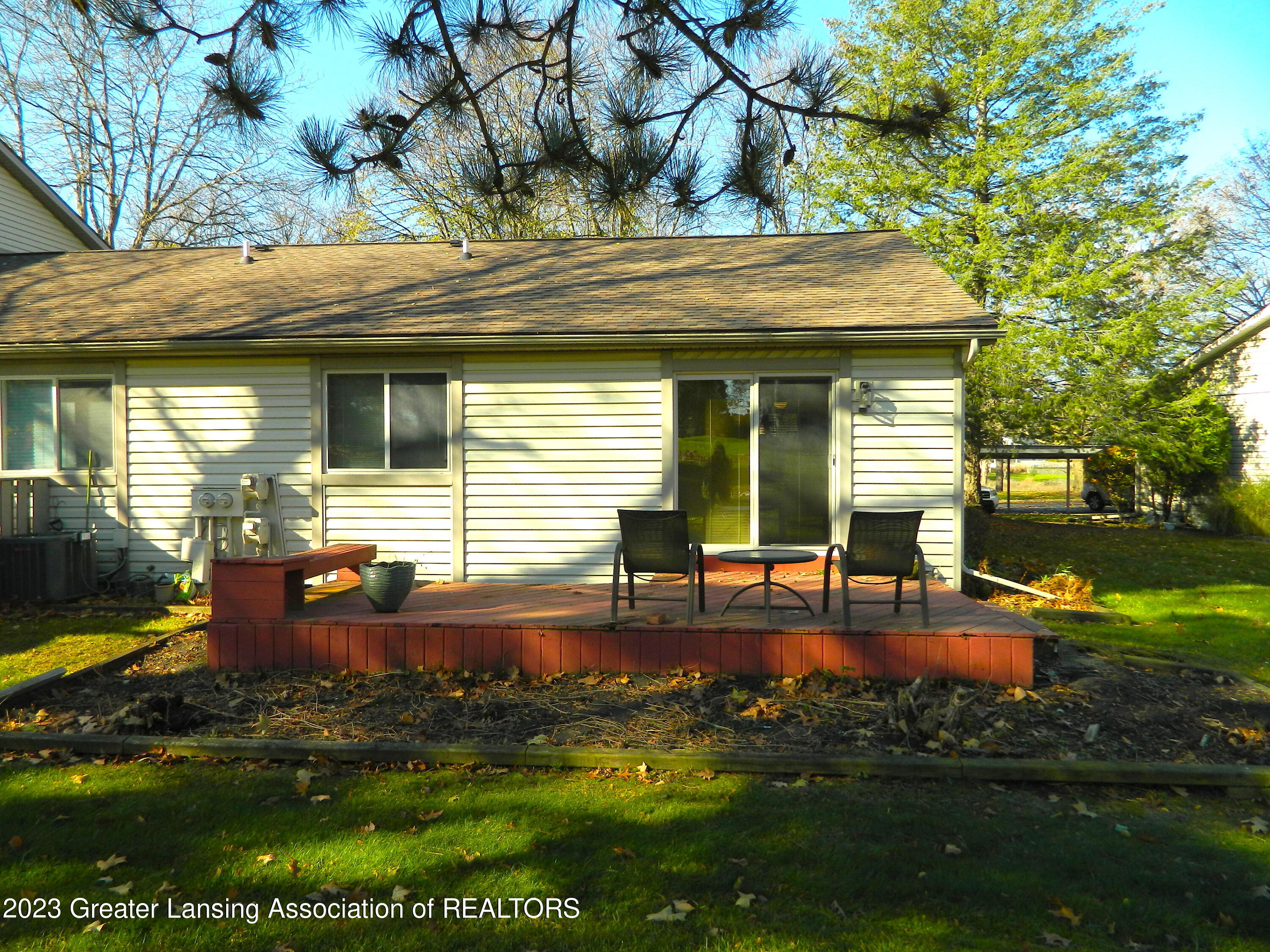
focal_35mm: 25
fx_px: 917
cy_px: 476
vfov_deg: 54.9
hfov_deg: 69.4
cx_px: 635
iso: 80
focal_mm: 4.5
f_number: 3.1
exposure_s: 1/400
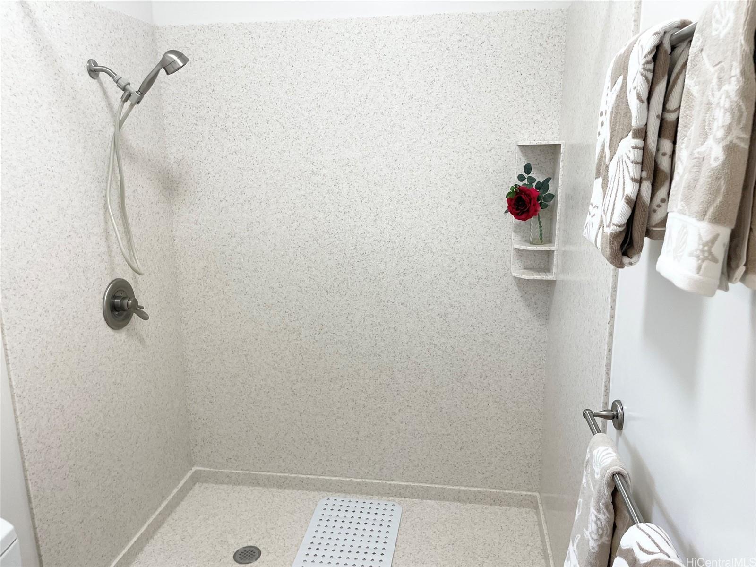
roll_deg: +0.7
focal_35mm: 26
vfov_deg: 53.1
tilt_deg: -12.9
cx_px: 378
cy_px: 284
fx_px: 568
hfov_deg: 67.3
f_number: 1.6
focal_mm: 4.2
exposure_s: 1/60
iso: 80
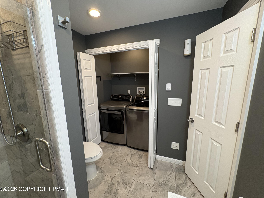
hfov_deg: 102.1
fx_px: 107
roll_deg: +1.6
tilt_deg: -10.1
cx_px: 132
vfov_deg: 85.7
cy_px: 99
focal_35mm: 14
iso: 200
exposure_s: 1/60
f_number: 2.2
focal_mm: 2.22
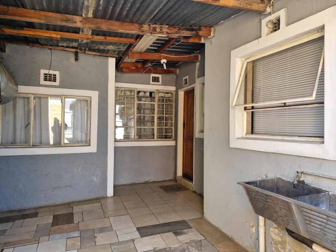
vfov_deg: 58.9
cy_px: 126
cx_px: 168
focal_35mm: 23
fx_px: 223
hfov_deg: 73.9
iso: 160
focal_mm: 5.54
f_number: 1.8
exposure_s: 1/180
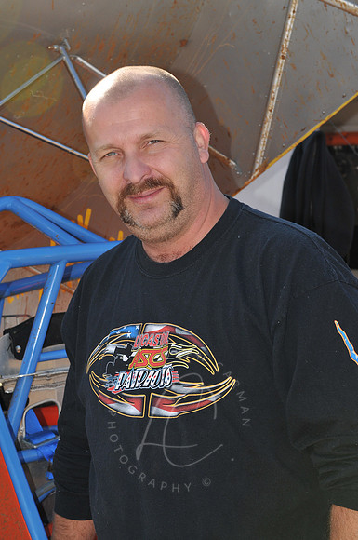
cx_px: 179
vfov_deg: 21.9
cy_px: 270
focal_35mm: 93
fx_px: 1391
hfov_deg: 14.7
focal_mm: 62
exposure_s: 1/250
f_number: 9
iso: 250
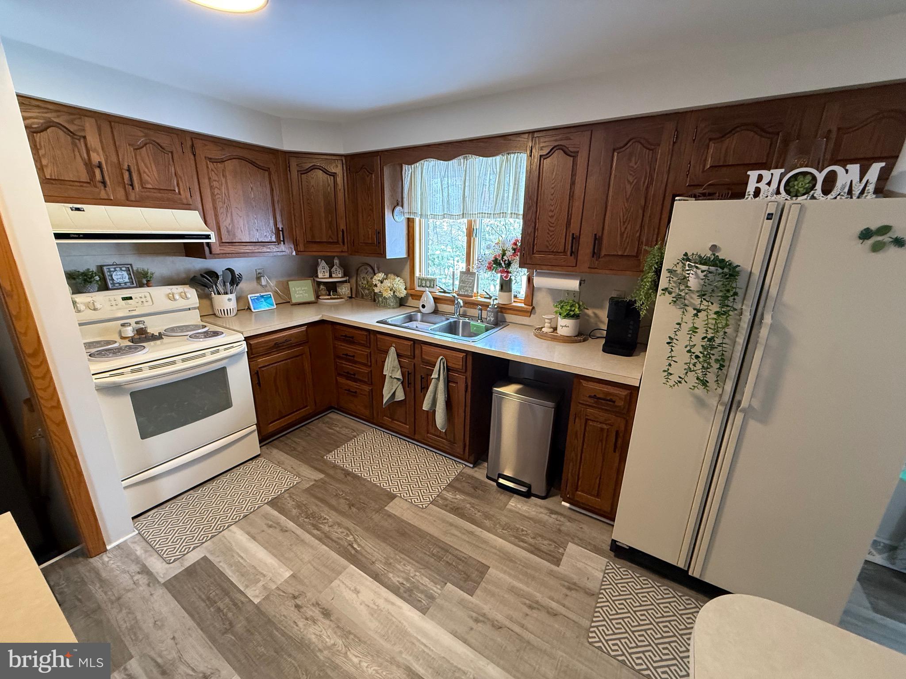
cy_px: 340
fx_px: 366
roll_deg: -2.0
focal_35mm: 14
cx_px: 453
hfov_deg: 102.1
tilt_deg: -17.0
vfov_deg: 85.7
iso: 320
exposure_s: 1/60
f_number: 2.2
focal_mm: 2.22
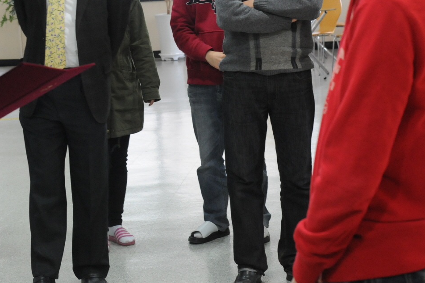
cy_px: 27
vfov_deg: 12.9
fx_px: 1238
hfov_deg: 19.4
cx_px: 113
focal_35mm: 105
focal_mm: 50
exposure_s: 1/50
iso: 3200
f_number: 6.3
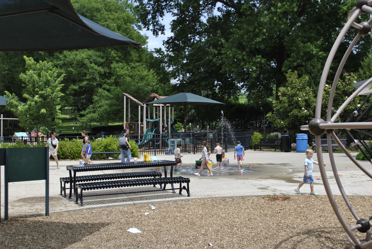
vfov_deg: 29.9
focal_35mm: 45
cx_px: 186
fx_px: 466
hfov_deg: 43.6
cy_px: 124
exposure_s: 1/500
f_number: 5.6
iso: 100
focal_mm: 30
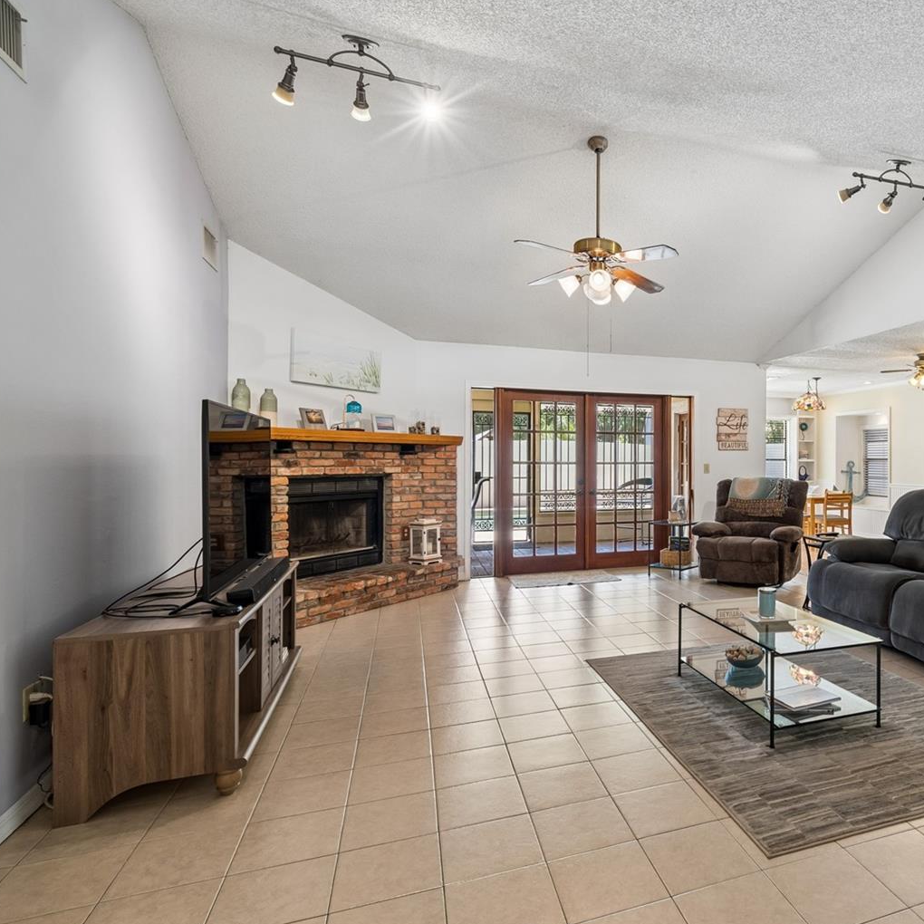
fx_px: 604
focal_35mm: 20
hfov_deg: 70.3
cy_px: 464
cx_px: 682
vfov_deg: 74.8
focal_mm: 10
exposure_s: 1/8
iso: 100
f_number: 7.1
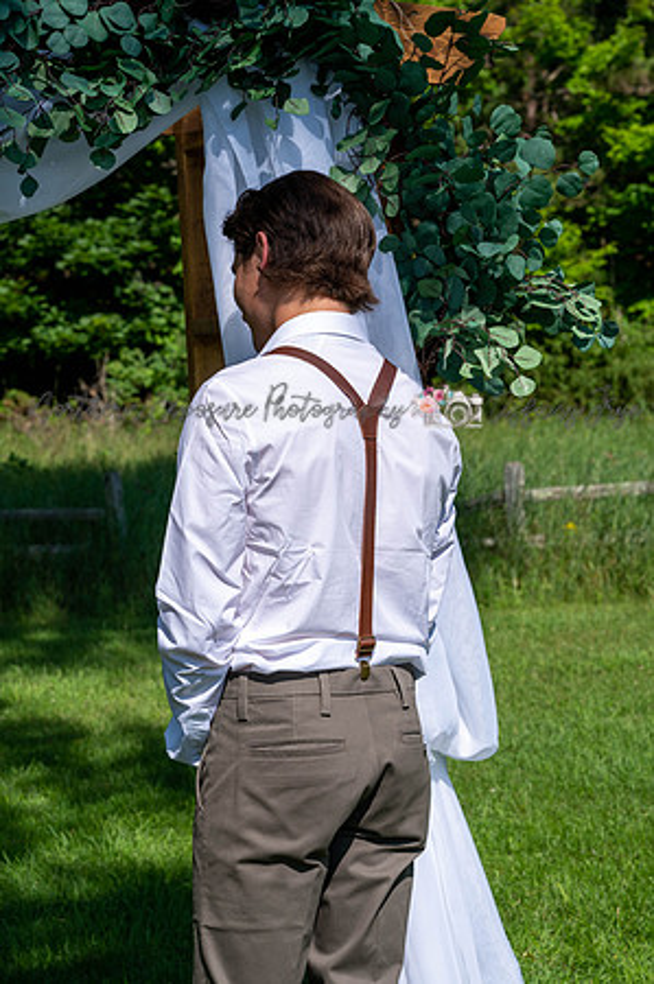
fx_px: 1912
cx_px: 327
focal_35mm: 70
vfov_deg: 28.9
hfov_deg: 19.4
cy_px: 492
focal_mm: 70
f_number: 8
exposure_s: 1/500
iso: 100
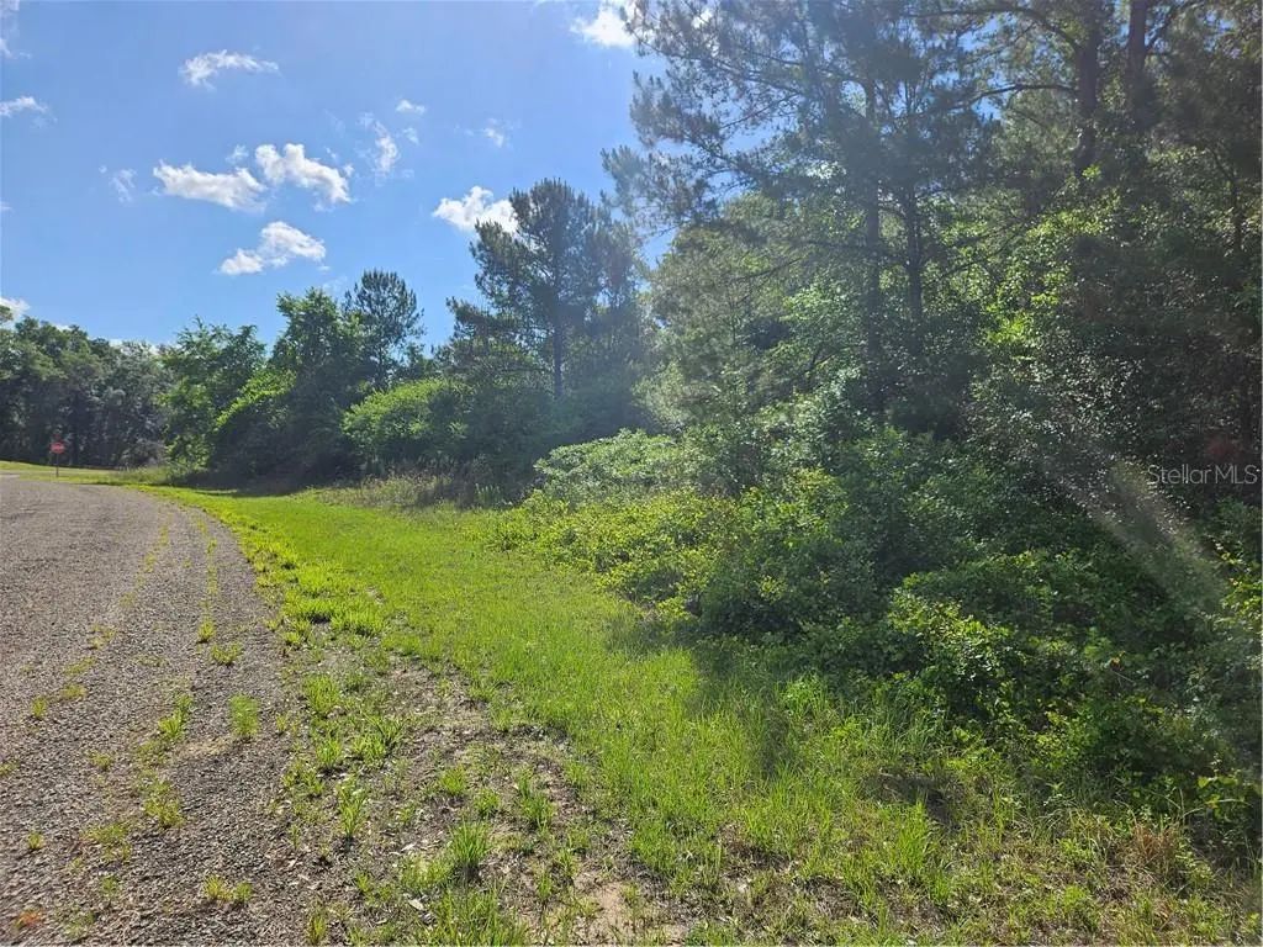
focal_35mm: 23
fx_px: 839
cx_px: 632
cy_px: 474
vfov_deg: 58.9
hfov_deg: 73.9
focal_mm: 5.4
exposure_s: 1/2359
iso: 25
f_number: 1.8
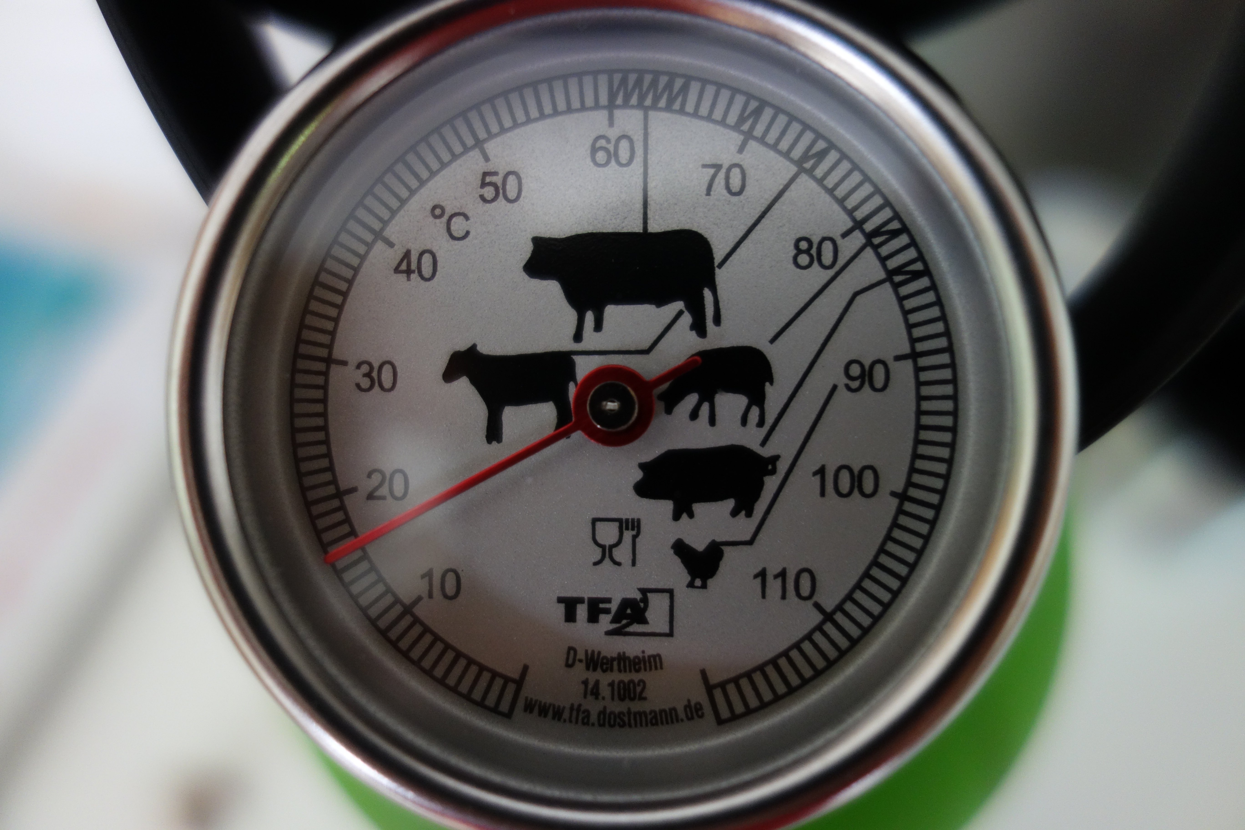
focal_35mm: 28
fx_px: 968
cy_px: 415
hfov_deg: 65.5
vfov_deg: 46.4
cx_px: 622
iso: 500
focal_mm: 10.4
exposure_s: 1/30
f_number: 1.8
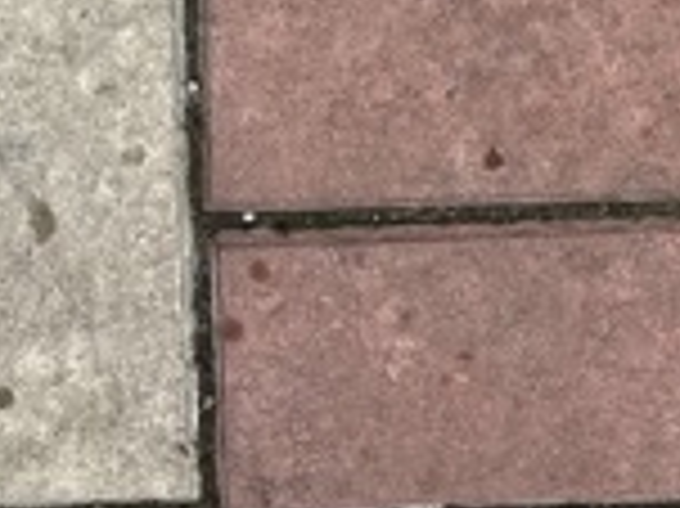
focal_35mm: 110
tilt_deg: -86.7
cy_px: -465
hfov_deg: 16.9
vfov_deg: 12.1
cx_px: 878
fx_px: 2159
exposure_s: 1/122
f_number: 1.6
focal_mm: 5.1
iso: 40
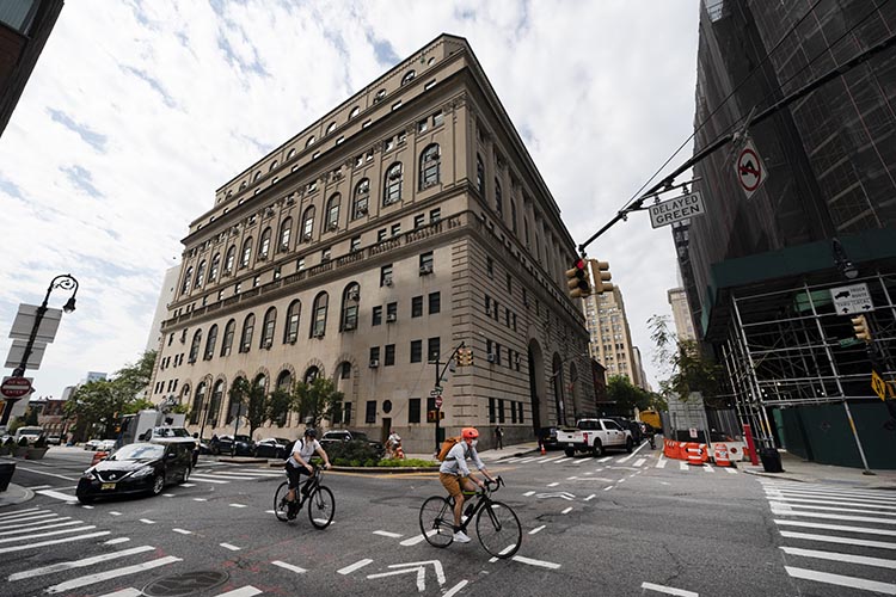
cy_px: 298
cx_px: 448
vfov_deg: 77.3
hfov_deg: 100.4
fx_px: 373
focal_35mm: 15
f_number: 7.1
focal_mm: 15
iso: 1000
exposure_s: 1/2500
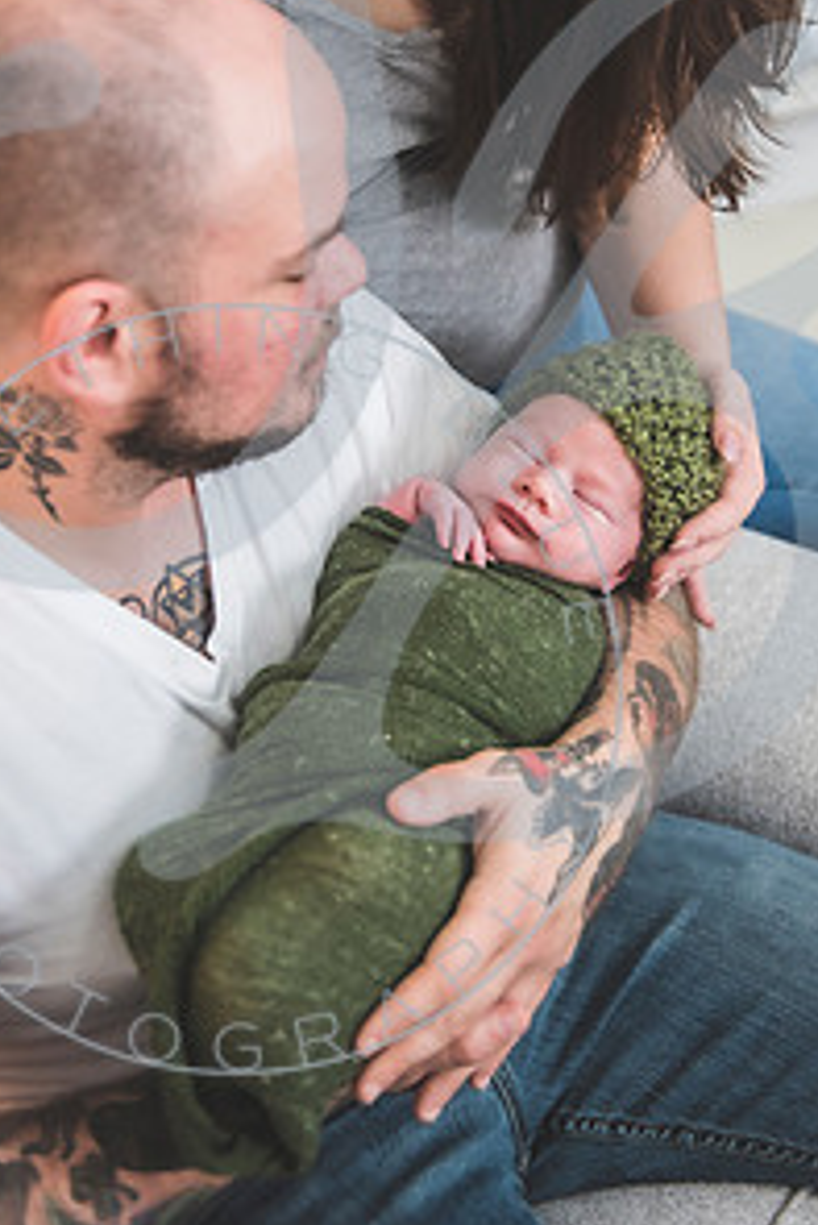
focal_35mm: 58
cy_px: 374
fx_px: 1974
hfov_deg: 23.4
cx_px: 424
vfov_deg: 34.0
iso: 400
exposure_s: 1/160
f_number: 2.8
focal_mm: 38
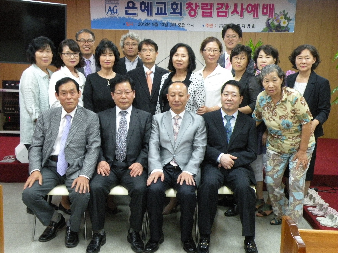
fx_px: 410
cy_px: 126
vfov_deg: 34.3
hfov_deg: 44.8
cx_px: 169
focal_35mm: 42
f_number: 3.2
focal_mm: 7.4
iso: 400
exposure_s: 1/28.3
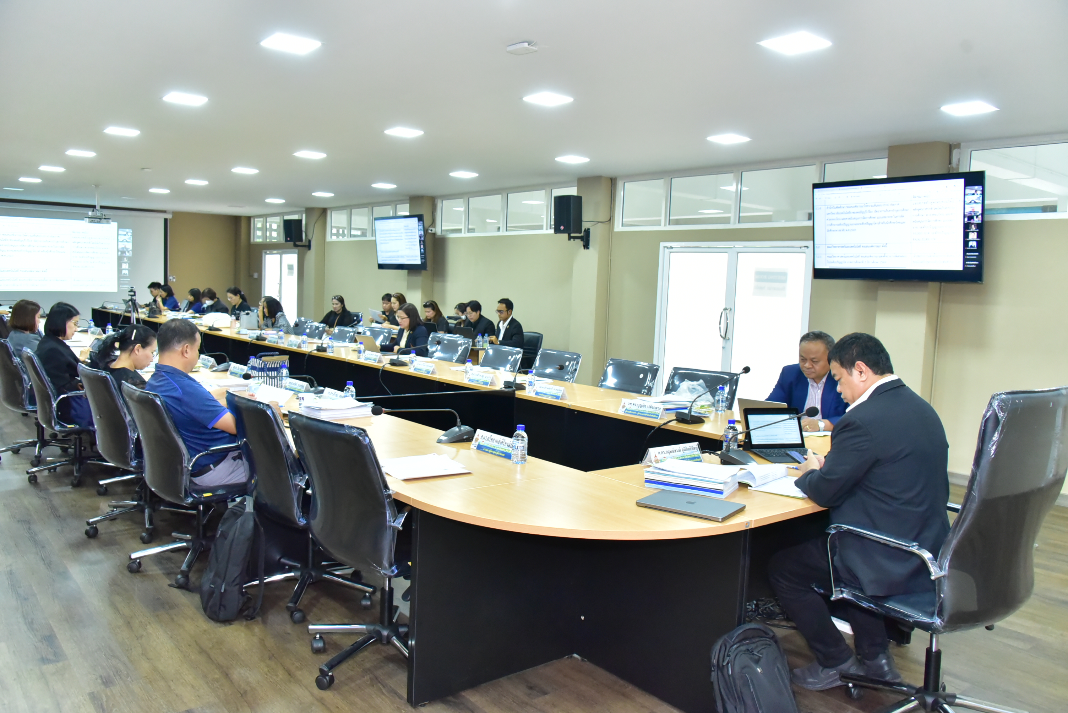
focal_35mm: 28
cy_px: 356
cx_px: 534
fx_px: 831
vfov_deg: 46.4
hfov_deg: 65.5
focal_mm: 28
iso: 6400
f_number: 5.6
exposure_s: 1/200
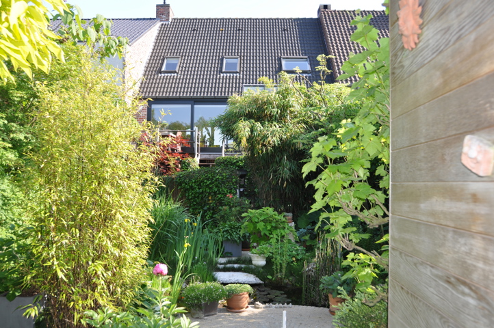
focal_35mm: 30
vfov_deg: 43.5
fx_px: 411
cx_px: 247
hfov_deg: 62.0
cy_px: 164
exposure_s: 1/200
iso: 200
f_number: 5
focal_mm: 20
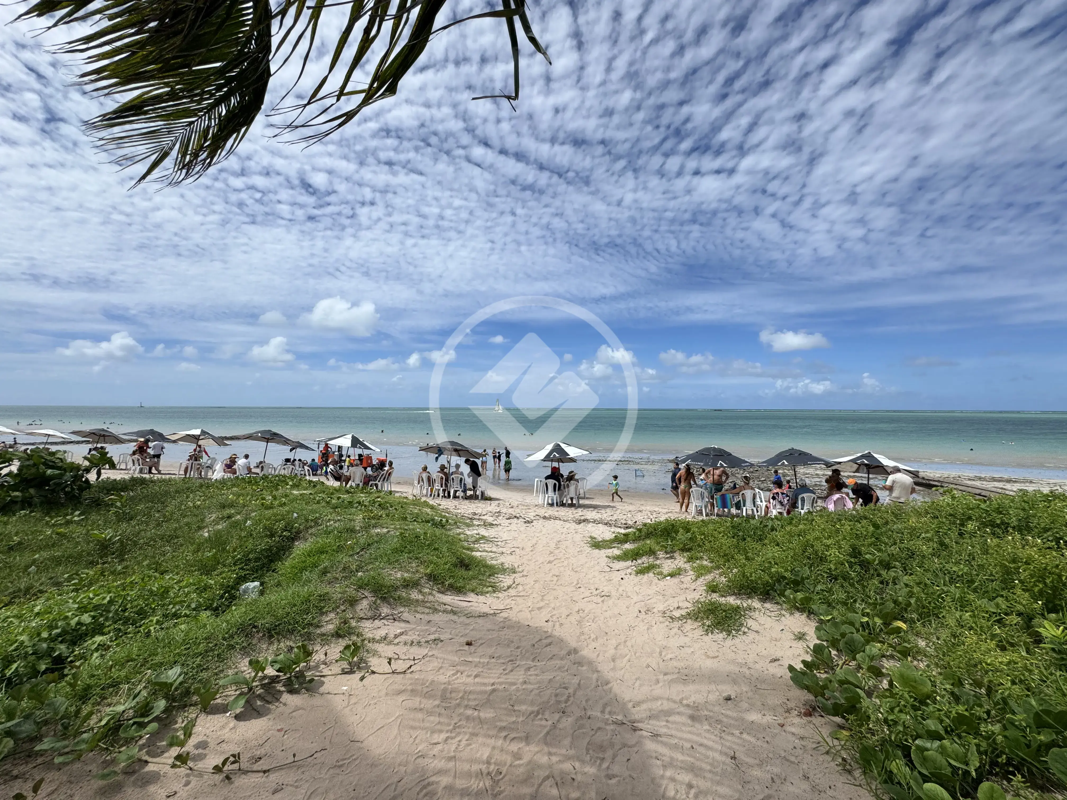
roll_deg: -0.6
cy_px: 400
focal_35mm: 14
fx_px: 432
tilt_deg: +1.2
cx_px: 534
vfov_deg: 85.7
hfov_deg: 102.1
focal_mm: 2.22
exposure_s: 1/2584
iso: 50
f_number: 2.2
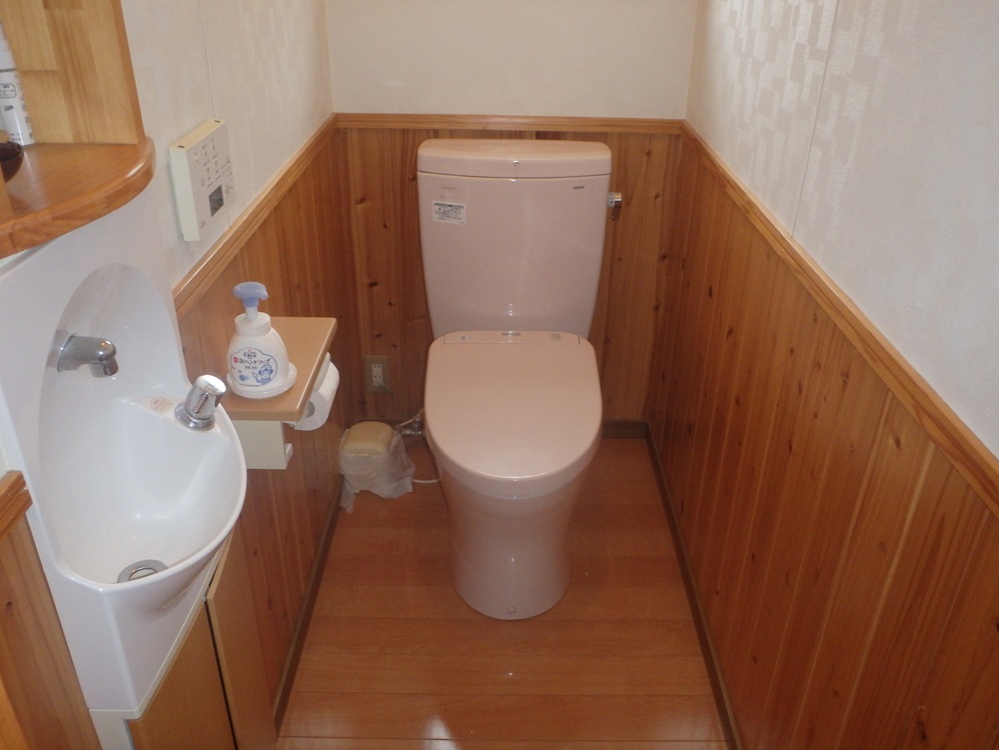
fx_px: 808
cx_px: 500
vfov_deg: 49.7
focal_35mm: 28
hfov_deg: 63.4
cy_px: 375
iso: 400
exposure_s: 1/30
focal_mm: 5
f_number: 3.9
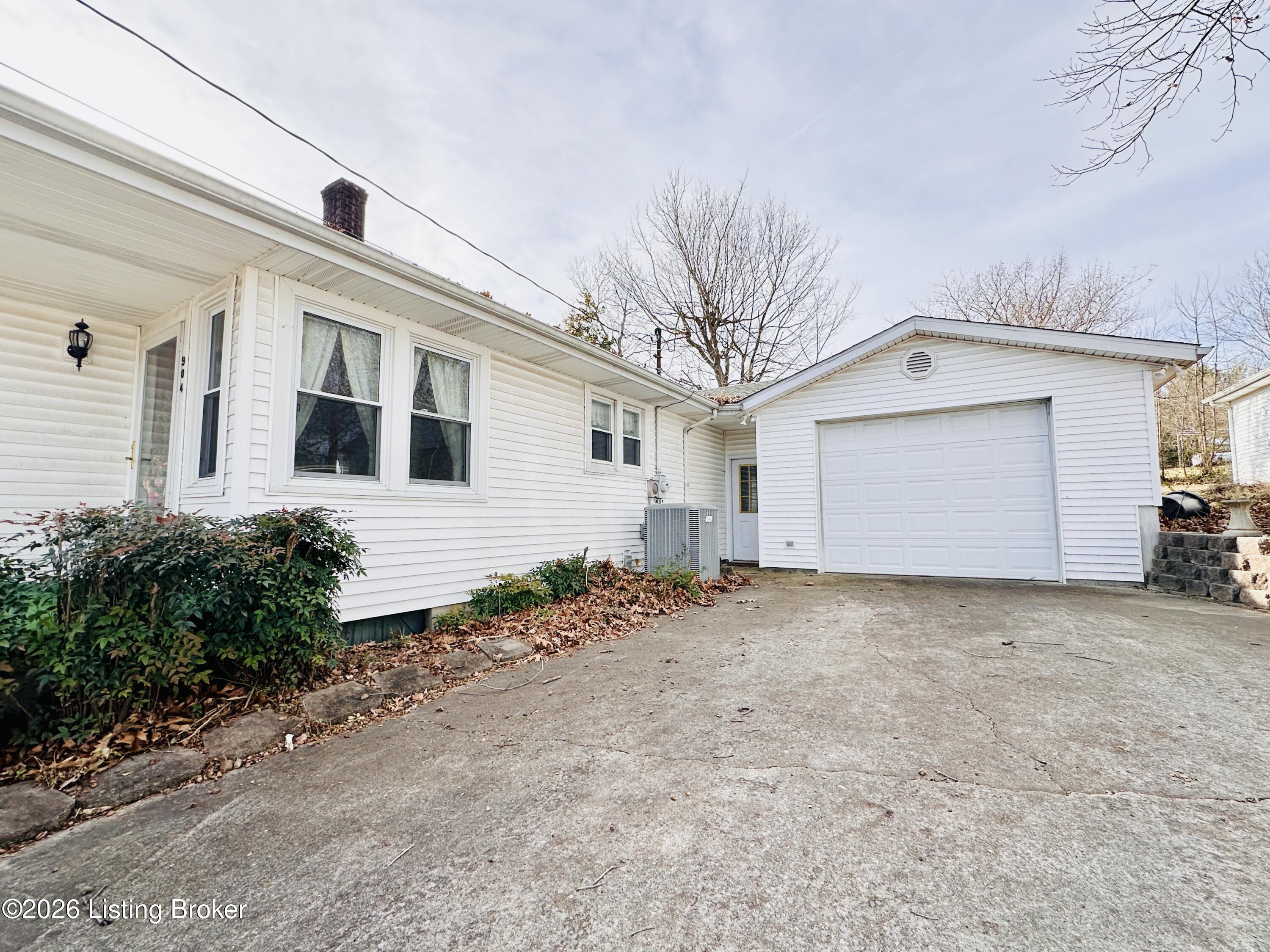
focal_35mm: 14
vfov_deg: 85.7
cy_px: 476
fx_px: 514
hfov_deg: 102.1
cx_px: 635
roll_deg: +1.9
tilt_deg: +4.5
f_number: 2.2
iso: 40
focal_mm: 2.22
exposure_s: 1/932
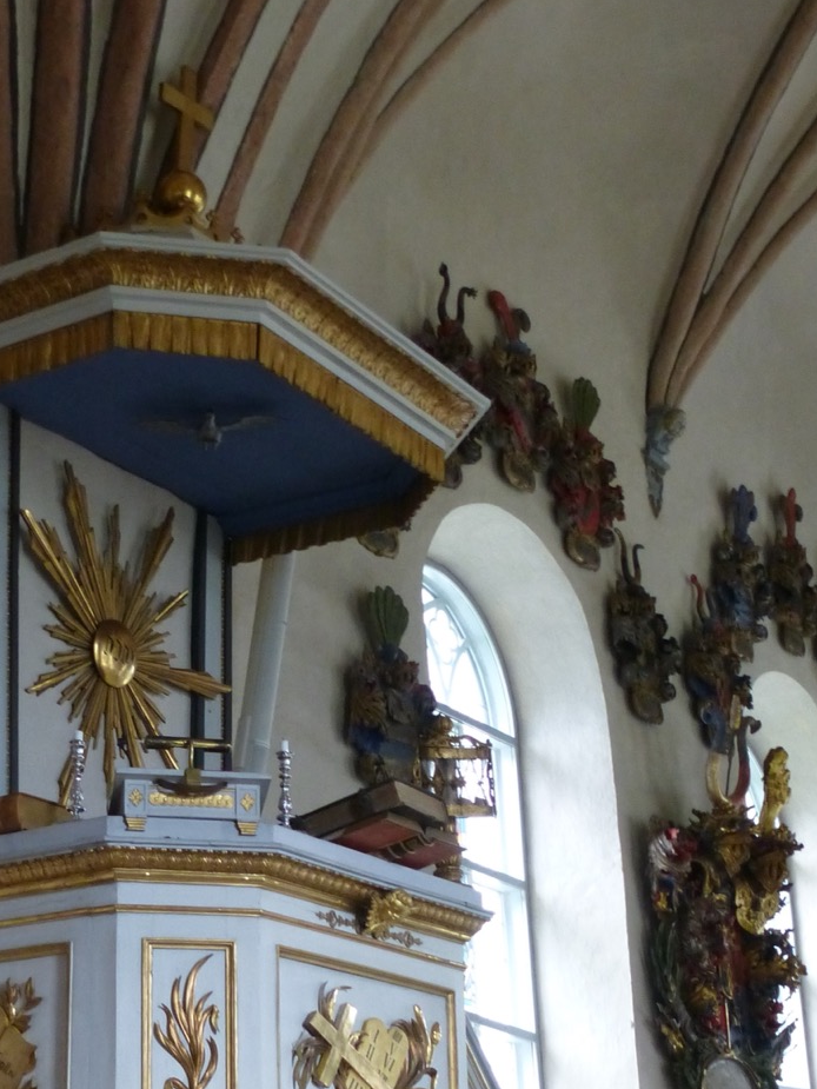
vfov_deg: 30.1
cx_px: 160
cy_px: 704
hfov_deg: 22.6
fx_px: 2014
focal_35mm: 64
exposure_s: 1/25
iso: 400
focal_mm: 6.4
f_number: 3.7
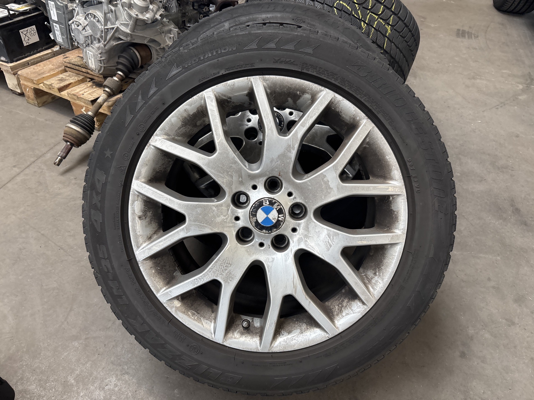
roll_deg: -2.3
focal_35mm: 26
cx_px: 267
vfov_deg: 53.1
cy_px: 200
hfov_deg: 67.3
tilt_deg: -40.8
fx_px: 401
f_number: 1.6
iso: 125
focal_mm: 5.96
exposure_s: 1/120
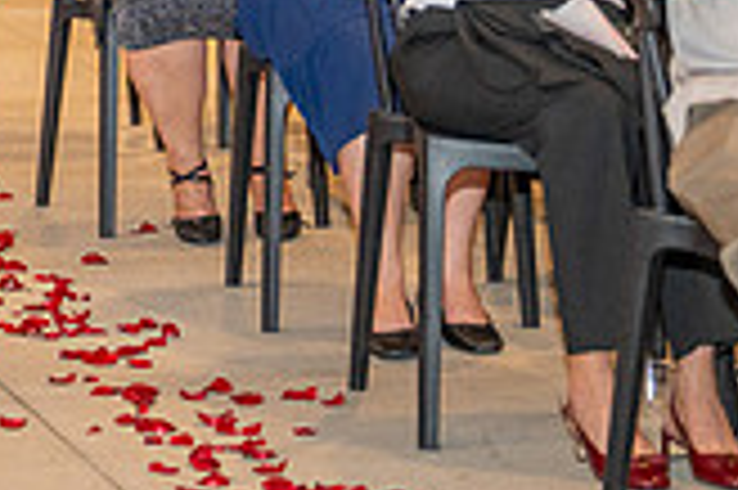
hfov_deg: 11.2
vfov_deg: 7.6
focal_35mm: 177
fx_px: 3625
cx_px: -378
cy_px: -236
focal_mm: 50
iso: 1000
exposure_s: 1/200
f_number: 2.8
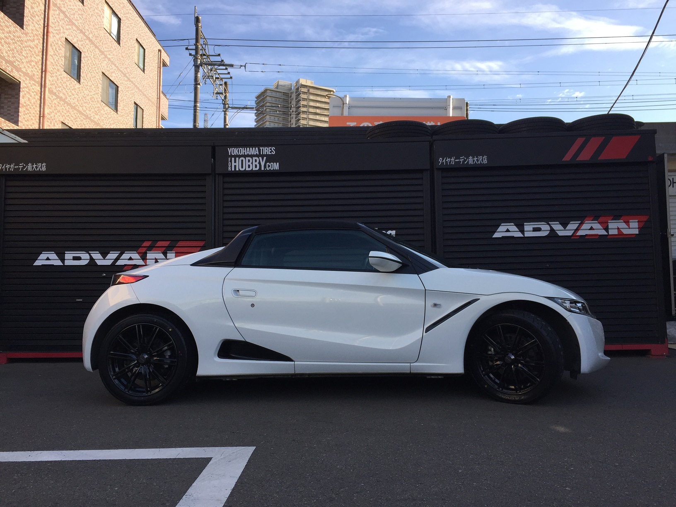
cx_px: 338
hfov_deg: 61.7
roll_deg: -1.2
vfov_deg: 48.2
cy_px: 254
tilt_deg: +4.1
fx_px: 566
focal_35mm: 29
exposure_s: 1/719
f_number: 2.2
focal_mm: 4.15
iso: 32
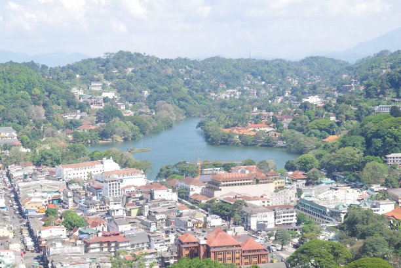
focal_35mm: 75
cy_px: 134
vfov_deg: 18.2
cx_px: 200
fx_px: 835
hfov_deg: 27.0
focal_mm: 50
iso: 200
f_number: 11
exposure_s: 1/125
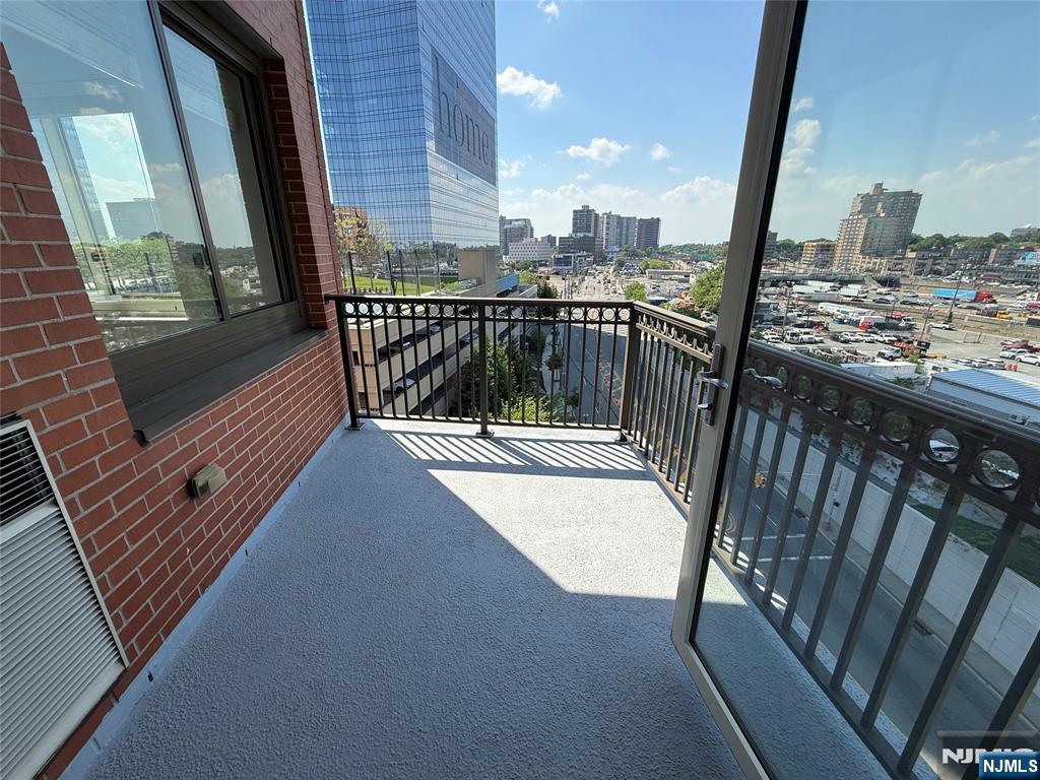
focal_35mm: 14
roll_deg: +0.3
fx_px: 421
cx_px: 520
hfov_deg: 102.1
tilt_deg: -18.8
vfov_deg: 85.7
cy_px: 390
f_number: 2.2
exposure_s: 1/1189
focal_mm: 2.22
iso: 50
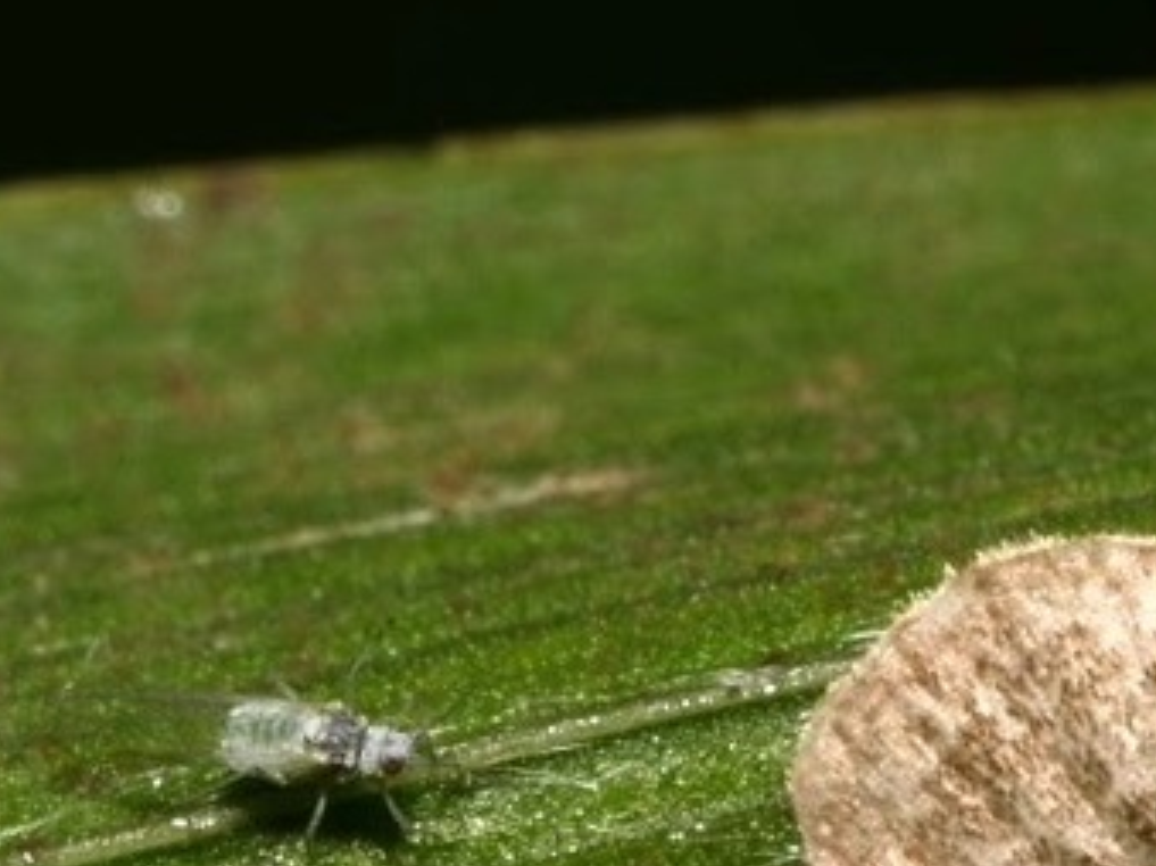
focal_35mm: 429
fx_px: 14333
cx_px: 1589
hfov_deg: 4.6
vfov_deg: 3.5
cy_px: 975
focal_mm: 105
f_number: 29
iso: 100
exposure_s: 1/60
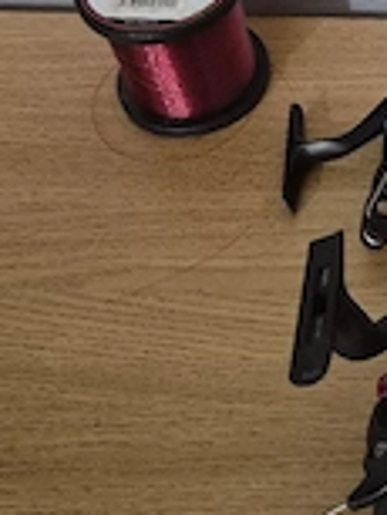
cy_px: 64
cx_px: 478
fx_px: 893
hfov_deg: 22.3
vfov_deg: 30.9
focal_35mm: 60
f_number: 1.8
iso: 1250
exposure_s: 1/100
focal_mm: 5.4
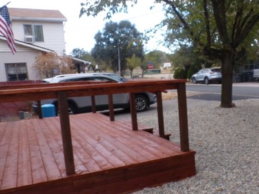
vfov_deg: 35.0
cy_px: 116
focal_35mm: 41
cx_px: 207
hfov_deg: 43.6
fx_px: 307
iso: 100
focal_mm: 4.3
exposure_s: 1/60
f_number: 5.8
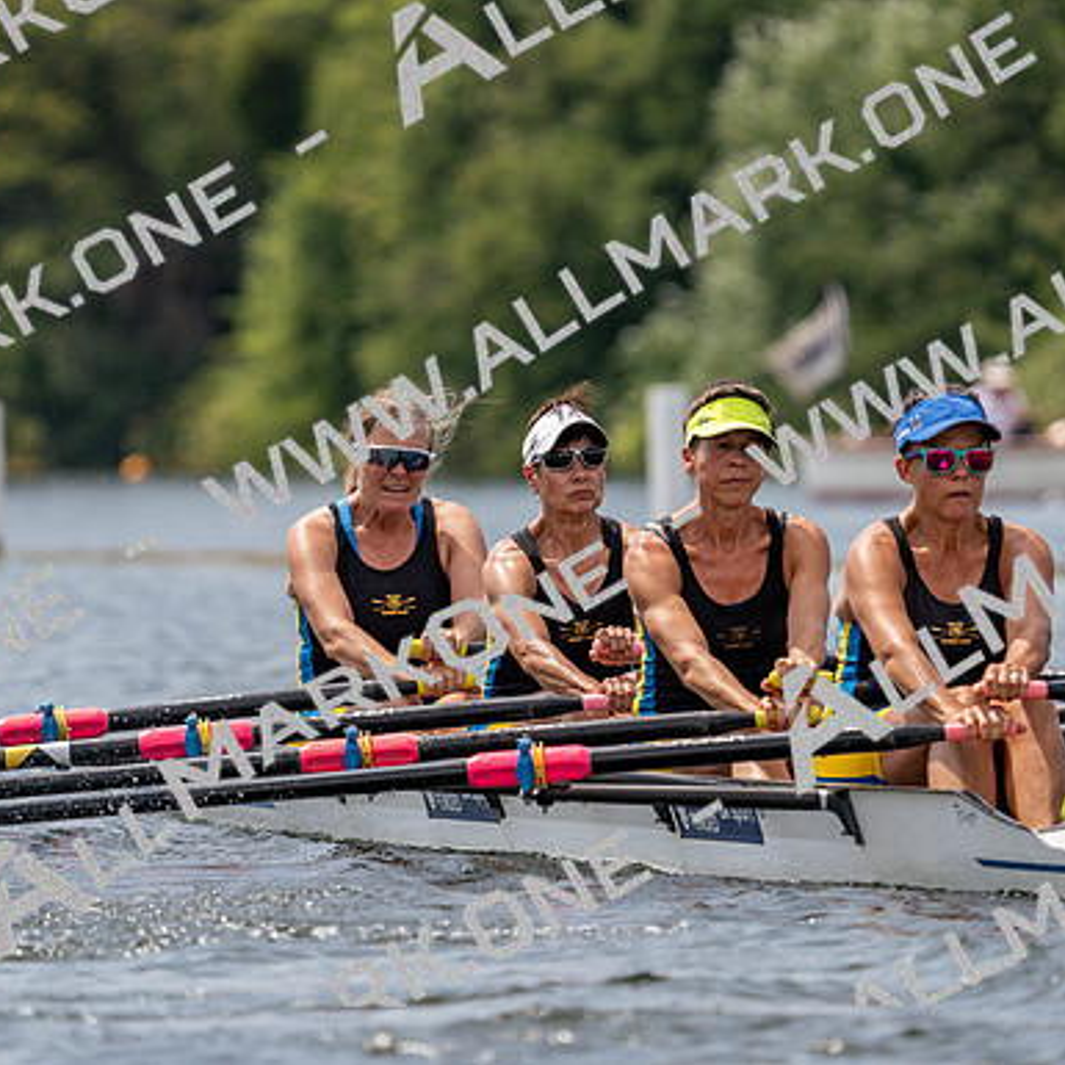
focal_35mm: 501
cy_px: 532
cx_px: 545
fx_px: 17439
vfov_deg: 3.5
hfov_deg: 3.5
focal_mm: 391
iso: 250
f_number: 6.3
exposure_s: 1/1600
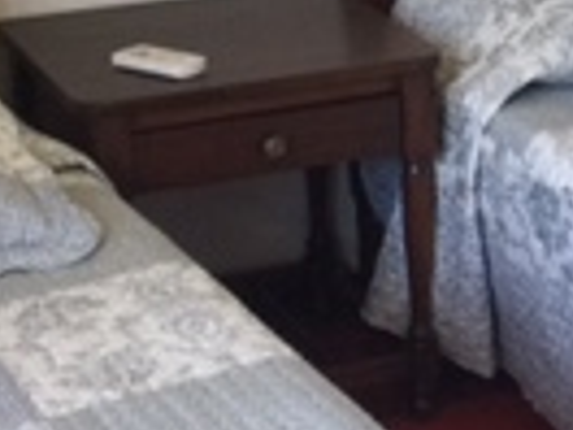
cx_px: 721
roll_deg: -1.3
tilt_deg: -15.6
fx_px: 2334
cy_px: -4
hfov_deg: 13.5
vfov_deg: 10.4
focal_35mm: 141
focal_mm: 4.15
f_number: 2.2
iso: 64
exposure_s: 1/33
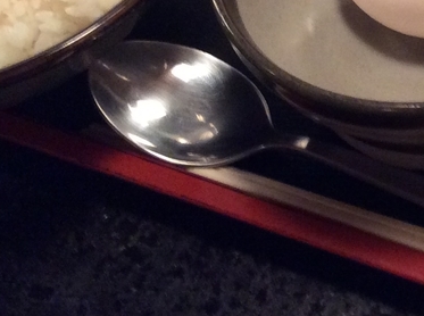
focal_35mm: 103
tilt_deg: -49.8
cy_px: -2
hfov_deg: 18.5
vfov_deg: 14.1
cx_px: 454
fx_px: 1259
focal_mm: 3.3
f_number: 2.4
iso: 250
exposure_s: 1/24
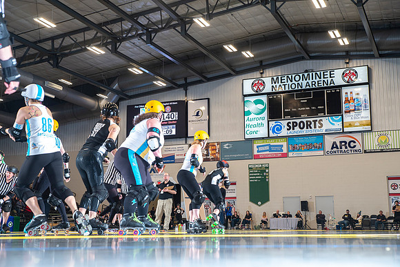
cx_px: 200
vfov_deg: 28.1
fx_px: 533
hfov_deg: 41.1
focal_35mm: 48
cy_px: 134
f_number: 5.6
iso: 500
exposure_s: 1/160
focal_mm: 48
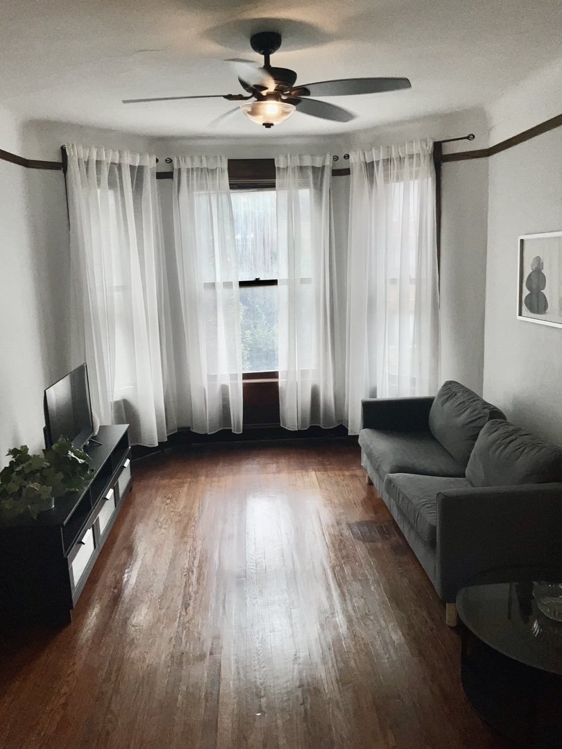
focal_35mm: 29
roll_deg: +0.6
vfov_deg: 61.7
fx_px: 628
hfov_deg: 48.2
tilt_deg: -10.3
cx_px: 281
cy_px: 374
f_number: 1.8
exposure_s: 1/122
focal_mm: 3
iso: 16
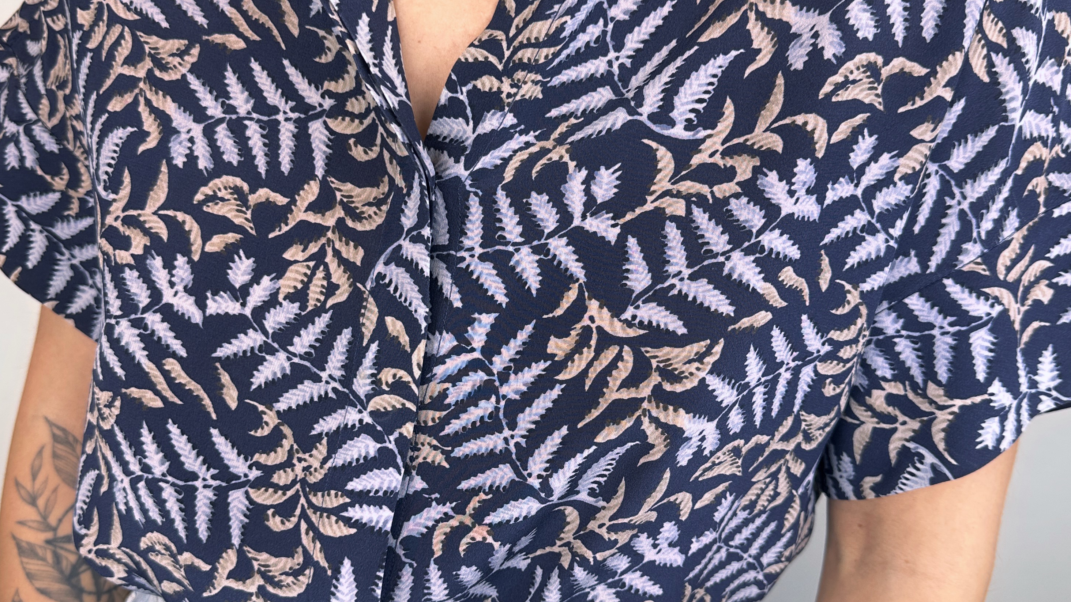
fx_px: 1022
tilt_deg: -14.2
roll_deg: -0.2
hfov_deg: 55.3
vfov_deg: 32.8
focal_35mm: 36
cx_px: 526
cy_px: 304
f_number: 1.78
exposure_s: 1/114
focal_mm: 6.86
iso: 64
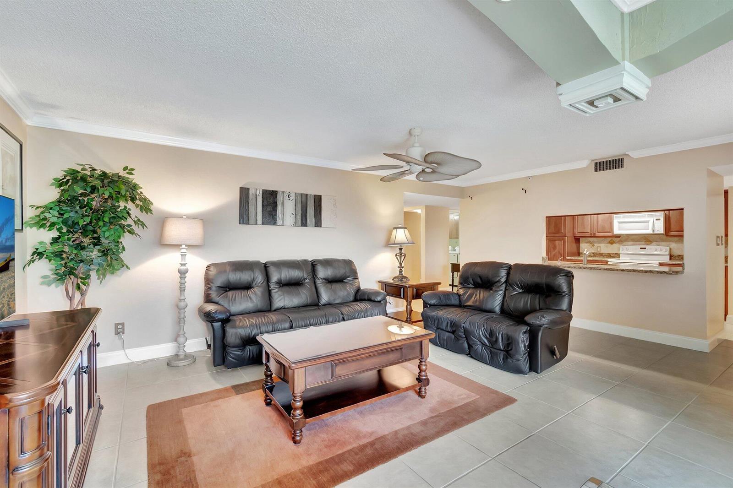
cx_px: 366
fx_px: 305
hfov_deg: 100.4
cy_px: 244
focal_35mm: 15
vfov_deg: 77.3
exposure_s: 1/5
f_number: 8
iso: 1000
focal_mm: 10
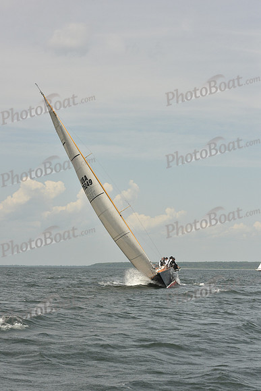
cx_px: 130
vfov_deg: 24.8
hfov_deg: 16.7
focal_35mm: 82
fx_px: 891
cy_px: 196
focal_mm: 82
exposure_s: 1/1600
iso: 400
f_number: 9
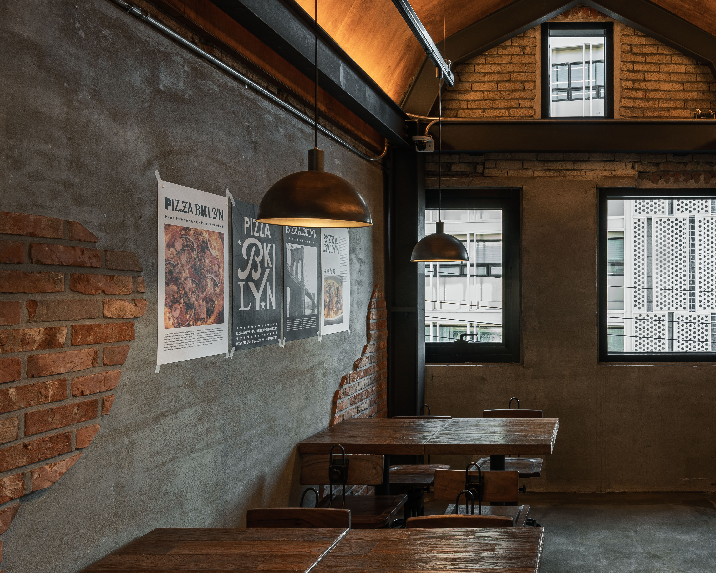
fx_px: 636
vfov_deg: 48.5
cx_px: 581
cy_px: 289
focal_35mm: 30
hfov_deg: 54.4
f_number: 11
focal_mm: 15
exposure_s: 1/2
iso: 100
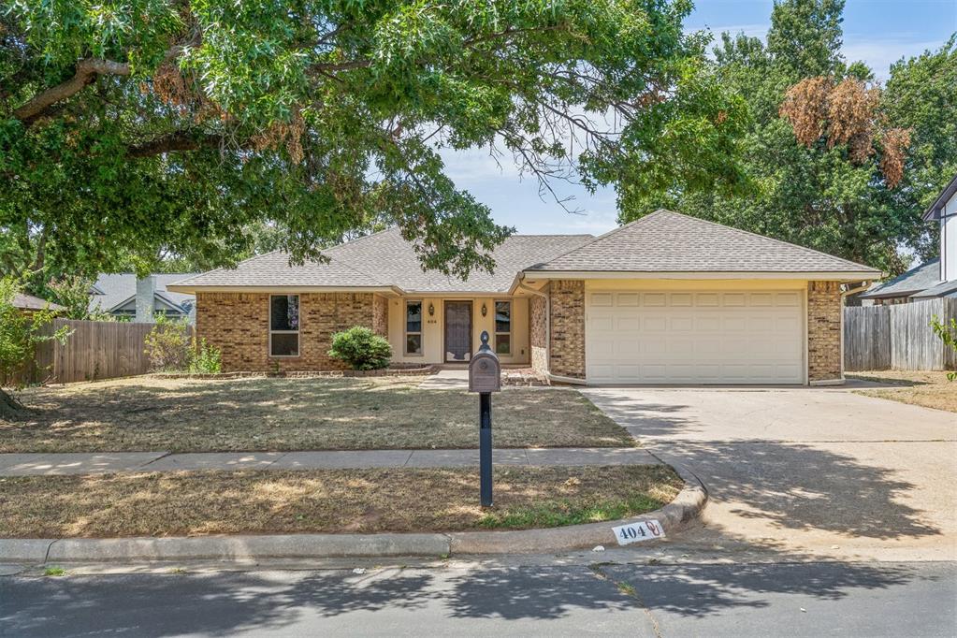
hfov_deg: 63.2
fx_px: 778
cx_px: 478
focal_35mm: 29
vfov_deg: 44.6
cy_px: 319
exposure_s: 1/500
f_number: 8
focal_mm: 19.5
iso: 200
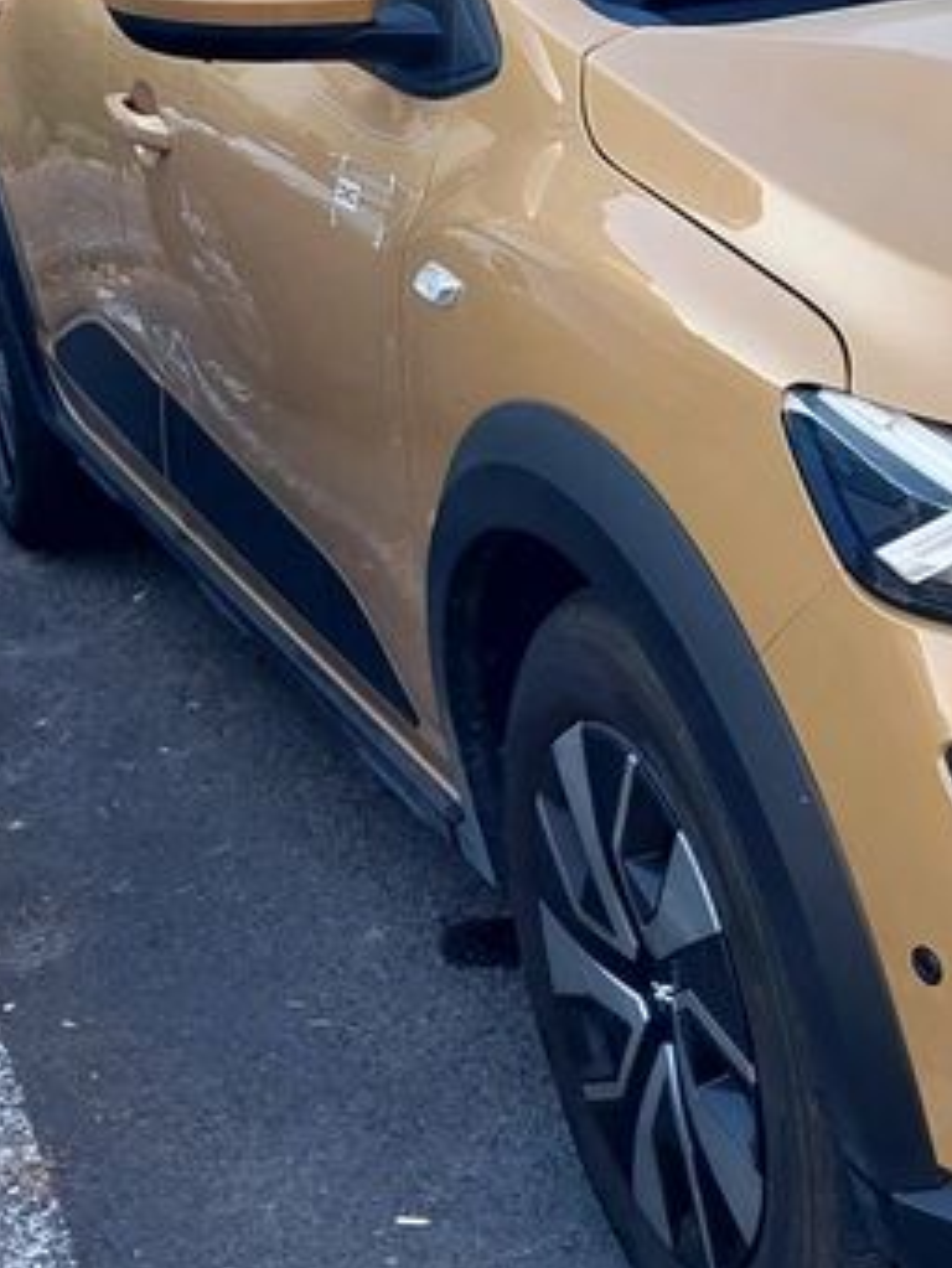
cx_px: 1160
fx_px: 3225
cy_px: 238
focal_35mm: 88
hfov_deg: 16.1
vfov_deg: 21.9
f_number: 1.8
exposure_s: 1/100
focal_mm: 4.6
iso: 40
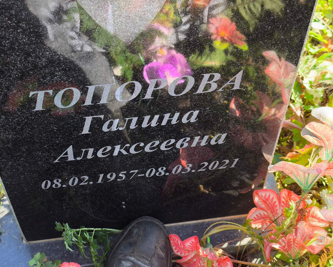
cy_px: 132
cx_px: 155
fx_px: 522
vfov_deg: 28.6
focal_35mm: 53
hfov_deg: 35.3
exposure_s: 1/145
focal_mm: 4.71
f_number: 1.7
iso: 50
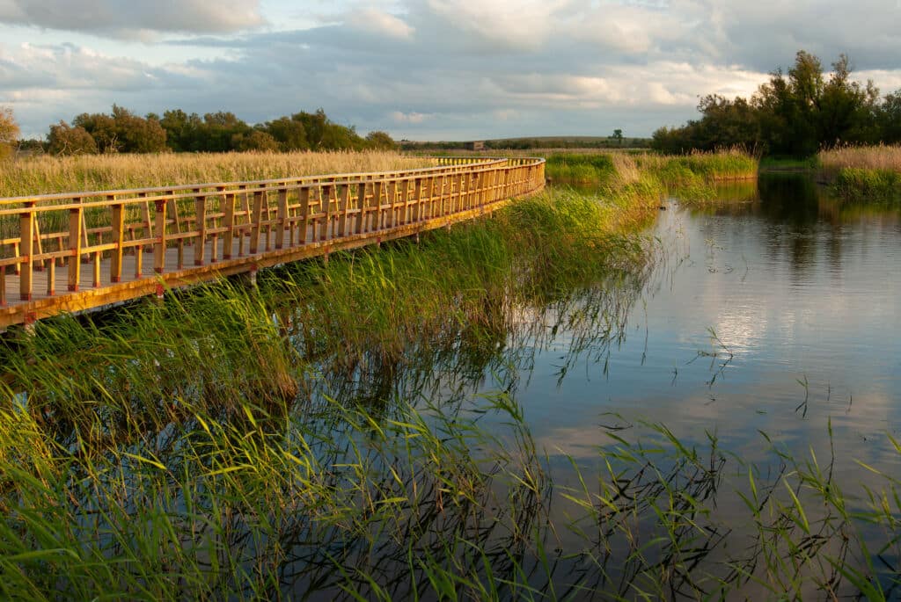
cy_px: 301
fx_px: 1127
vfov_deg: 29.9
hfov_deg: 43.6
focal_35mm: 45
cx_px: 450
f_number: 8
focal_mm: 30
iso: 200
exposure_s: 1/125
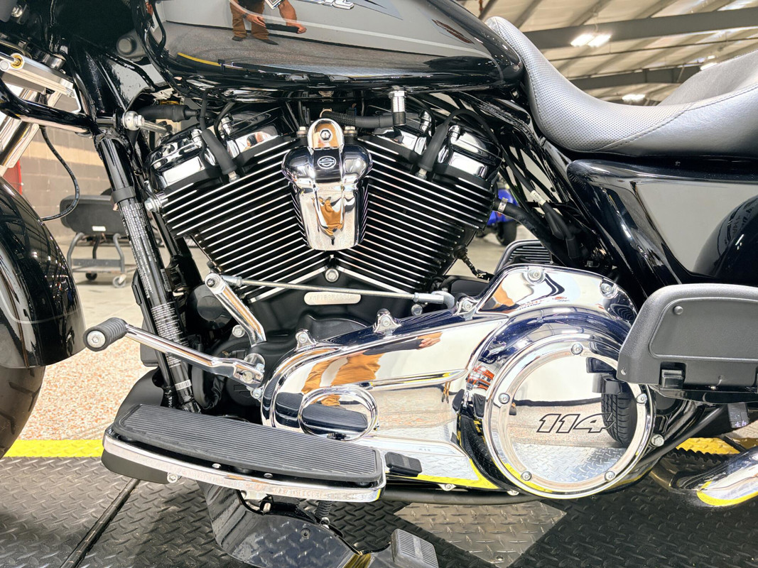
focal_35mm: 26
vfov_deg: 53.1
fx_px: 569
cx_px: 379
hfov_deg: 67.3
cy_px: 284
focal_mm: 5.96
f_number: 1.6
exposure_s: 1/60
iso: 80
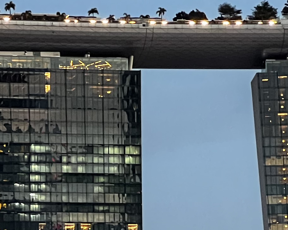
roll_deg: +1.6
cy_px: 371
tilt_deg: +5.6
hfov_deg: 5.8
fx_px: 2838
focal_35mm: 333
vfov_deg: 4.6
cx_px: -31
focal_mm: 9
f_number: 2.8
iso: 500
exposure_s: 1/49
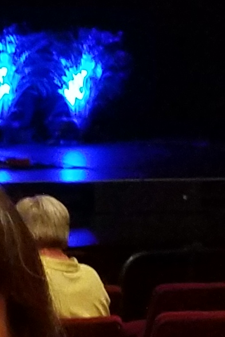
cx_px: -538
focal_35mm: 185
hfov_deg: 6.5
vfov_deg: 11.0
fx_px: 1733
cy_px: 303
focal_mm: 4.2
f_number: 1.7
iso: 200
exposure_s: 1/10
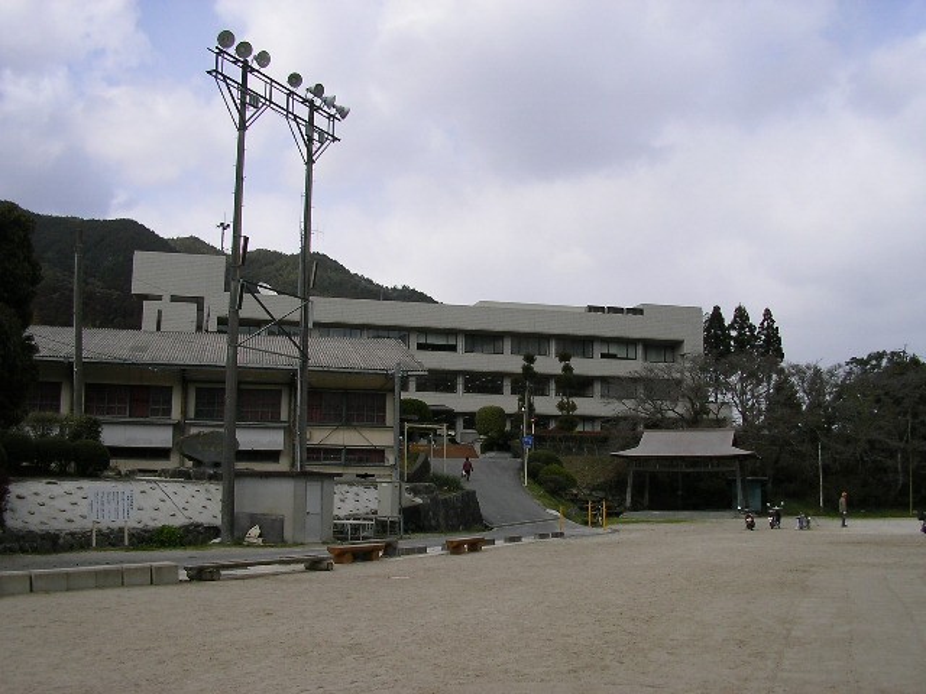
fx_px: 1017
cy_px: 347
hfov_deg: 49.0
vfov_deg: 37.7
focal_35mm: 38
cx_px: 463
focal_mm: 5.8
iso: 50
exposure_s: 1/430
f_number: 4.1
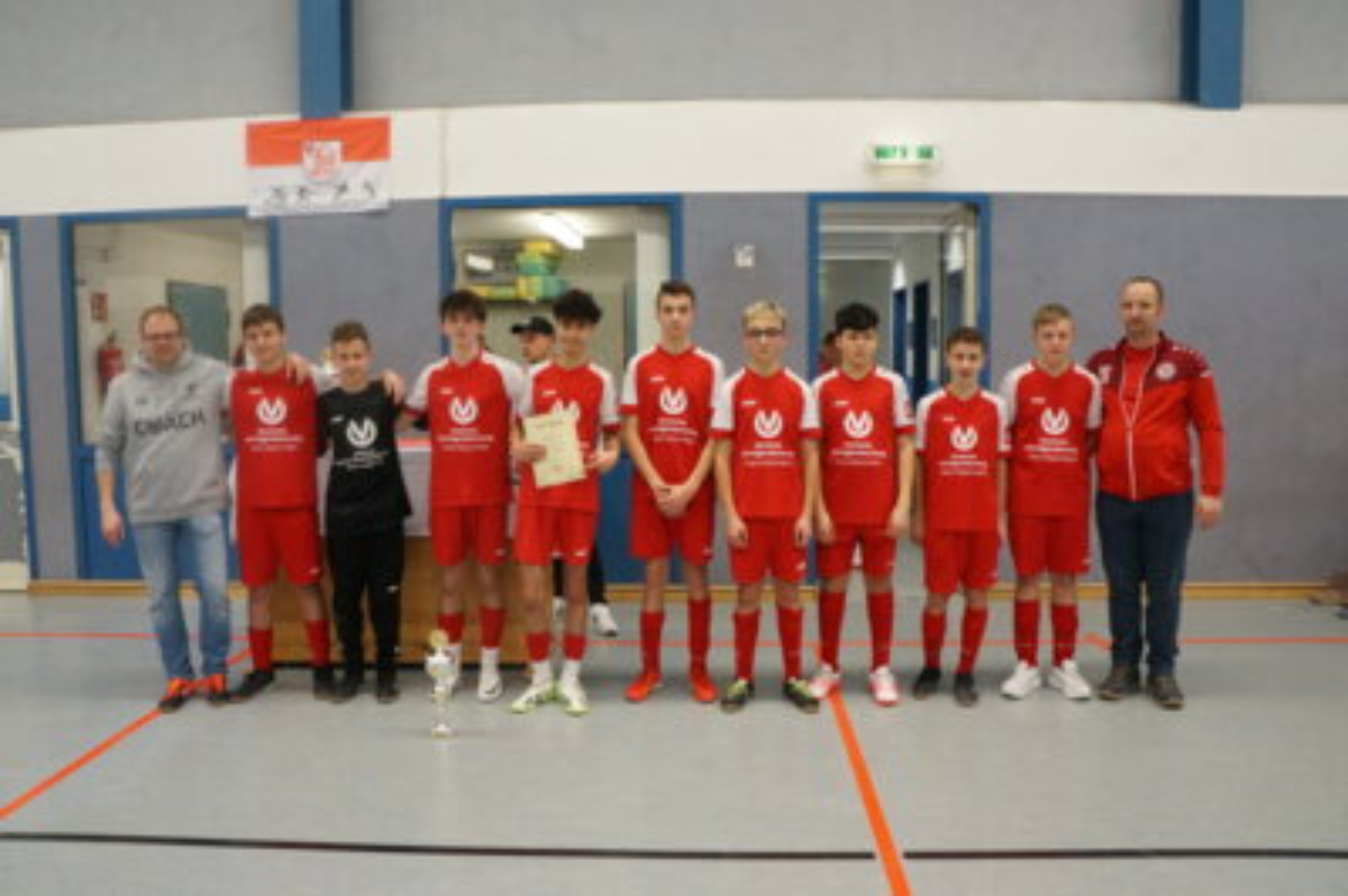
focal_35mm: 28
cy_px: 448
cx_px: 674
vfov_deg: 45.6
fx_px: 1066
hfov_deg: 64.6
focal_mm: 19
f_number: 11
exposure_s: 1/40
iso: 3200
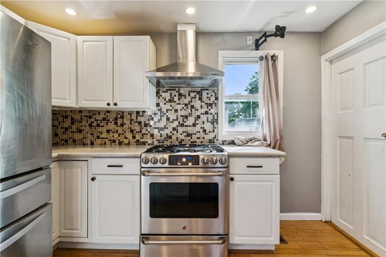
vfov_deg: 71.7
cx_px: 193
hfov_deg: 94.7
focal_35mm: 17
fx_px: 178
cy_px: 128
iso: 400
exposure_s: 1/10
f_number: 13
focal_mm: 16.6
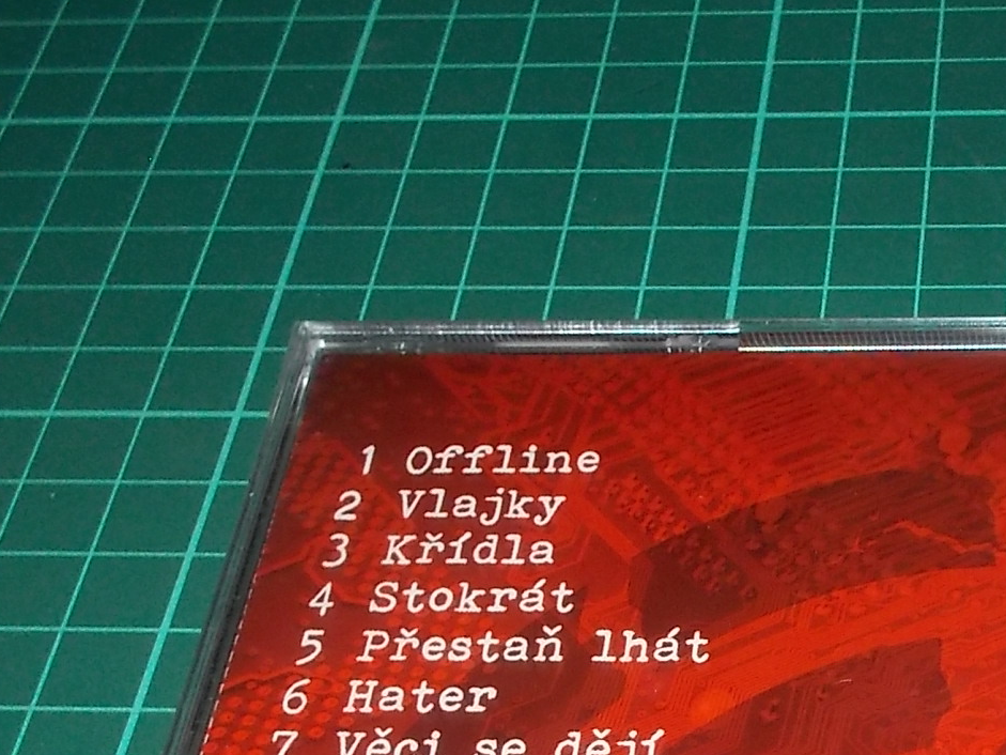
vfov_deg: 19.8
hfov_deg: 26.6
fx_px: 2035
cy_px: 903
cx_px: 960
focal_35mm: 70
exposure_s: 1/30
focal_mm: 4.1
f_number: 3.3
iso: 200
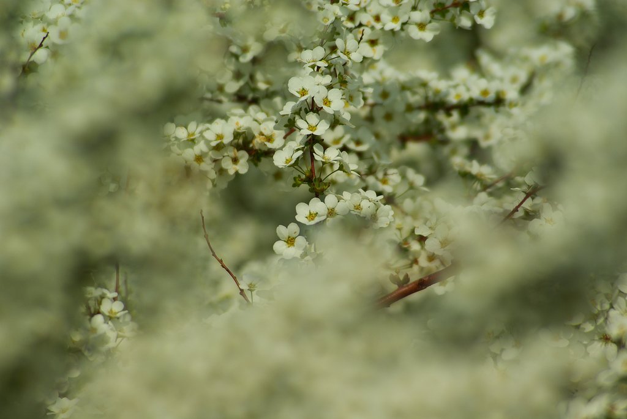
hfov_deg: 6.9
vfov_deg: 4.6
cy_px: 210
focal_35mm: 300
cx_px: 314
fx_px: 5230
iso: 100
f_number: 5.6
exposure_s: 1/750
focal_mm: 200
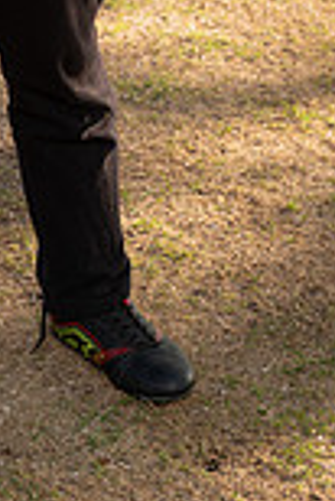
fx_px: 2353
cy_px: -221
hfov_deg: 8.1
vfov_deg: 11.7
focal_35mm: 169
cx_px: -63
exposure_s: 1/250
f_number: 4
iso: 100
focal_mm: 58
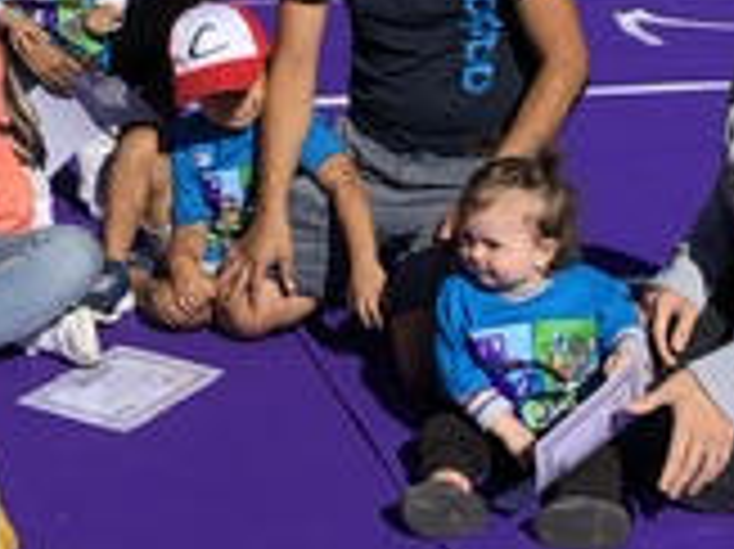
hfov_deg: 16.7
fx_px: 2331
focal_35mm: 110
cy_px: -351
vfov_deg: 12.6
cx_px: -275
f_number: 1.8
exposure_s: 1/2825
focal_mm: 4
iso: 20
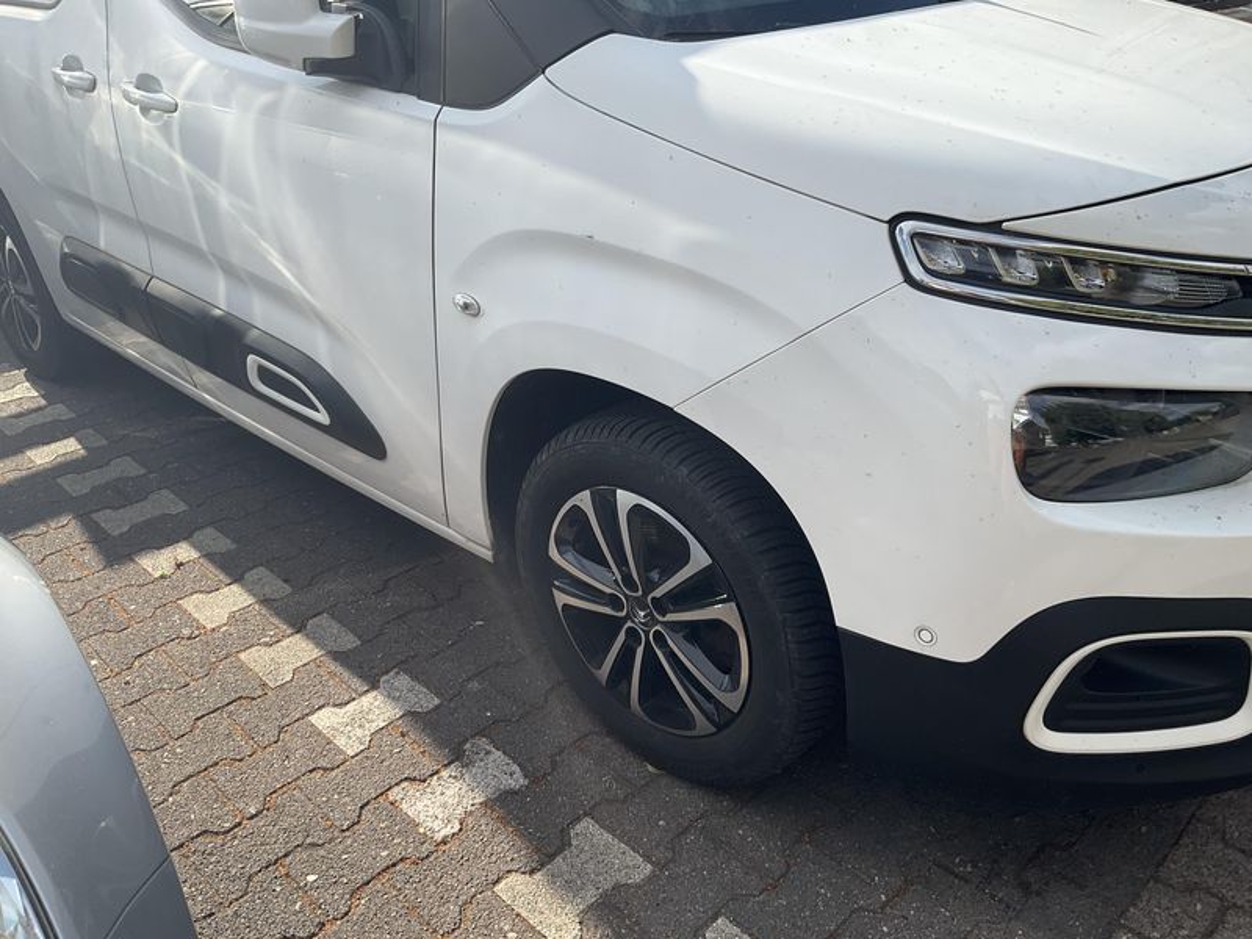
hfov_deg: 61.7
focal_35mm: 29
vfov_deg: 48.2
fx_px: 1049
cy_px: 470
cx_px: 626
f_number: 1.8
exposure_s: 1/1451
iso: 25
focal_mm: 3
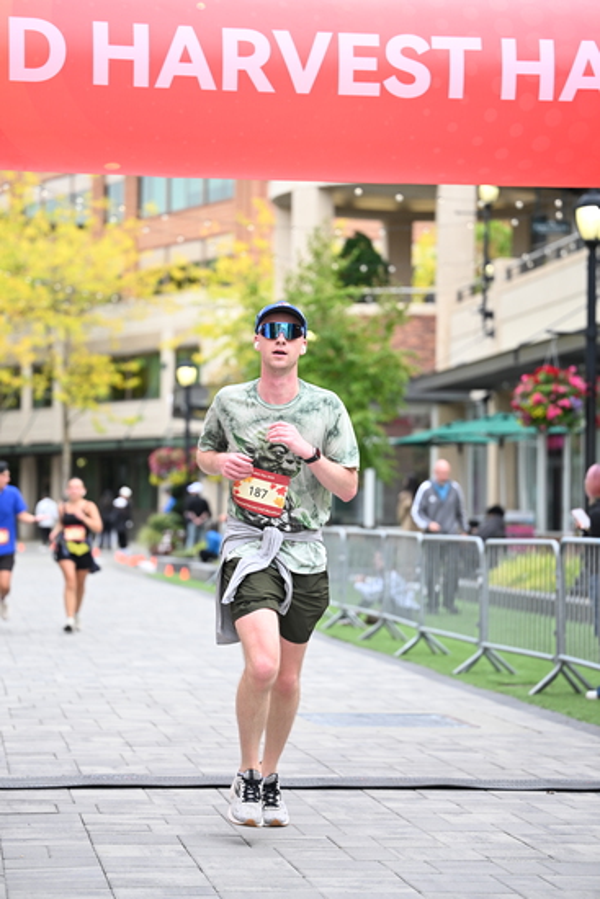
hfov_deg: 15.0
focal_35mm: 91
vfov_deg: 22.4
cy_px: 450
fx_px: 2273
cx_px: 300
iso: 640
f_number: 2.8
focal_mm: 91
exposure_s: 1/1600
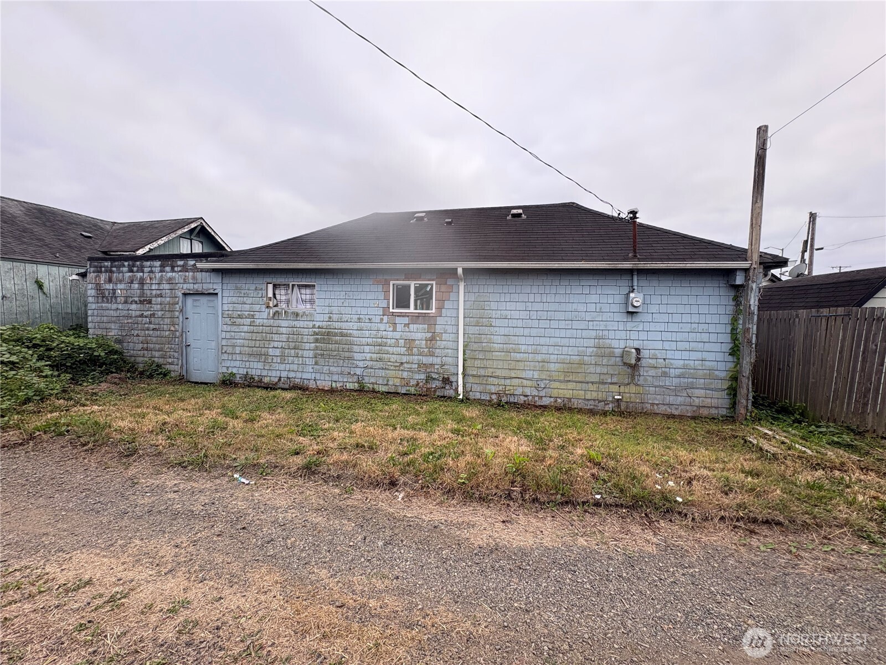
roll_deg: -1.0
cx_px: 443
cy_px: 332
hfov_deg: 102.1
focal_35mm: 14
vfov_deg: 85.7
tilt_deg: -3.0
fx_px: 358
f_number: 2.2
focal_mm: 2.22
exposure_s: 1/207
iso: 50
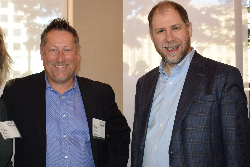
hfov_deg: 39.5
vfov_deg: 26.9
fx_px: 347
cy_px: 65
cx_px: 104
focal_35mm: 50
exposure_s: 1/160
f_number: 4.5
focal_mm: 20
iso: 400
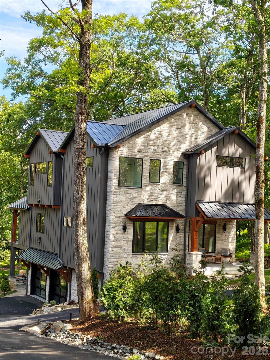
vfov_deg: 34.3
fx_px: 582
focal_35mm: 56
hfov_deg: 26.1
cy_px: 180
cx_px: 135
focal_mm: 6.62
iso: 50
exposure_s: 1/1400
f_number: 1.67
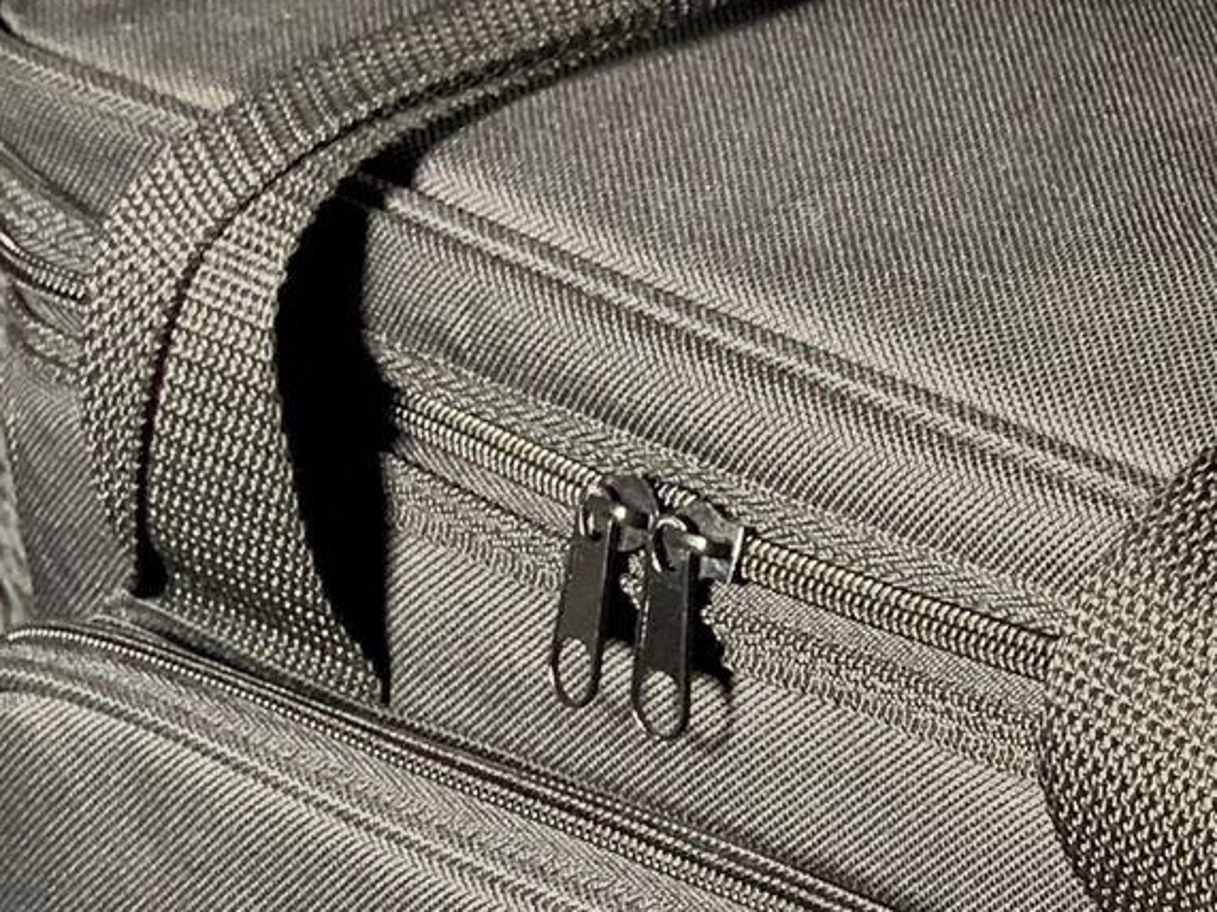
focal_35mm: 130
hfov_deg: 14.8
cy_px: 1387
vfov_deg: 11.0
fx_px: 4569
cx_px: 1370
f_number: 1.8
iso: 64
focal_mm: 3
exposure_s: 1/50
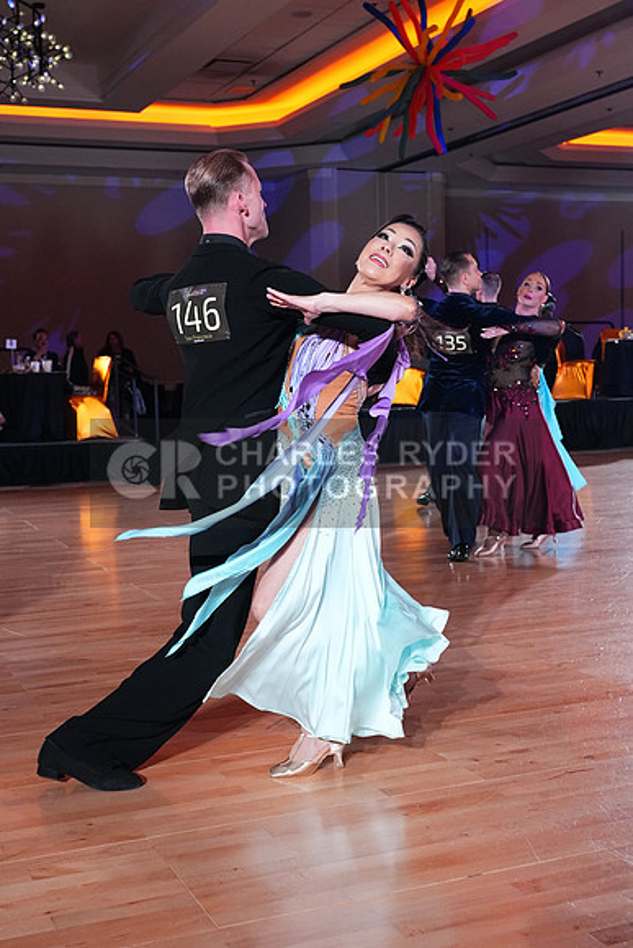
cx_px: 316
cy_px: 474
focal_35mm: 44
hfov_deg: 30.5
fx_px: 1160
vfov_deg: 44.5
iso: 5000
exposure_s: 1/400
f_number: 5.6
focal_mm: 44
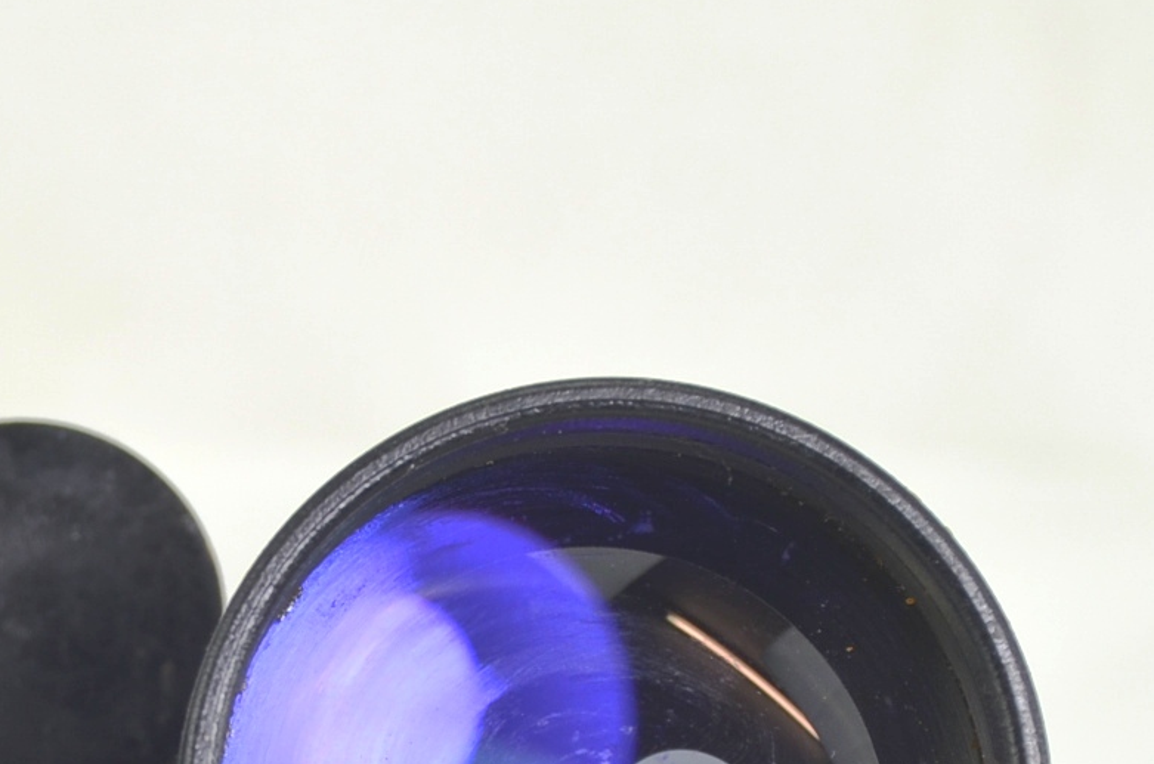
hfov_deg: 8.4
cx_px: 108
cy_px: 891
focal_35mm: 246
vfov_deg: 5.5
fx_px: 7868
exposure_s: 1/125
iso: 280
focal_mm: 52
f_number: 5.6
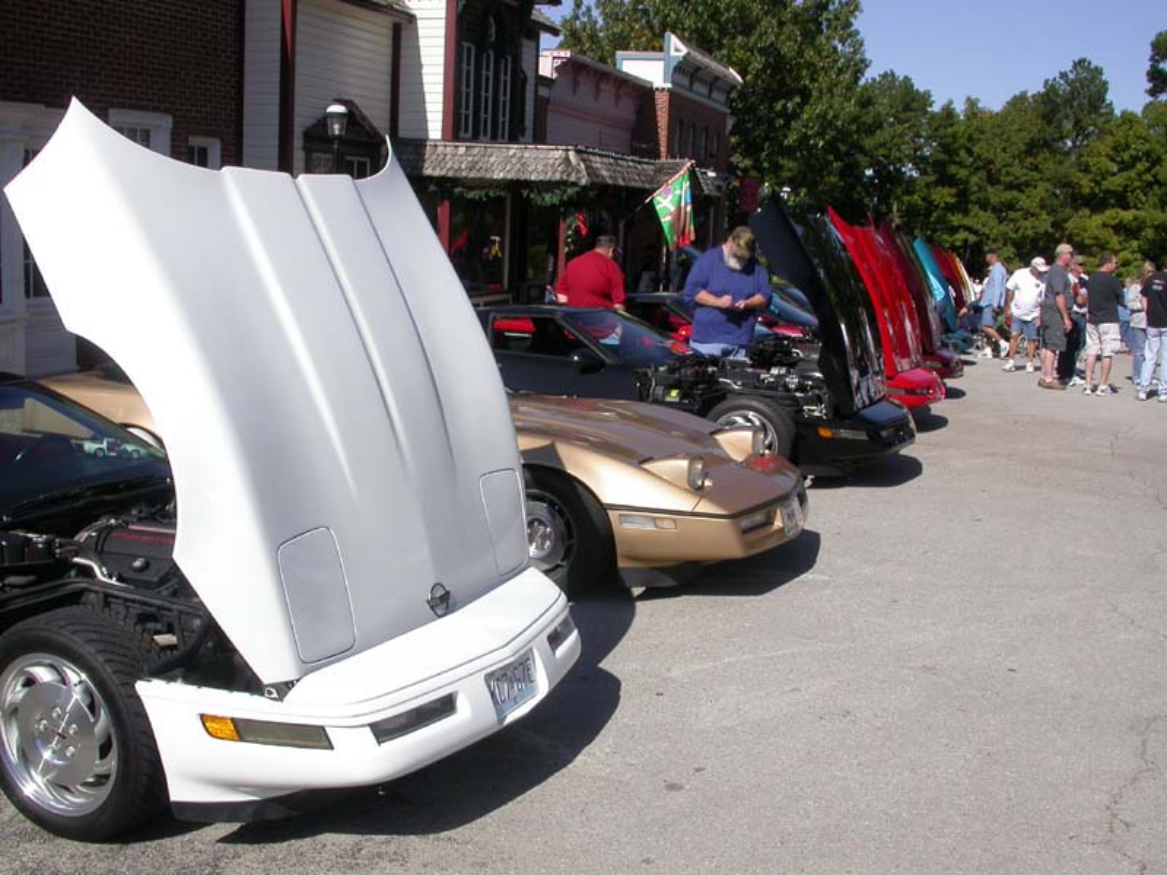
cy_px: 438
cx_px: 584
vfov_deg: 37.7
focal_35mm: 38
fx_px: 1281
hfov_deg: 49.0
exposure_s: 1/400
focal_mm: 7.85
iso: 100
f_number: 7.5
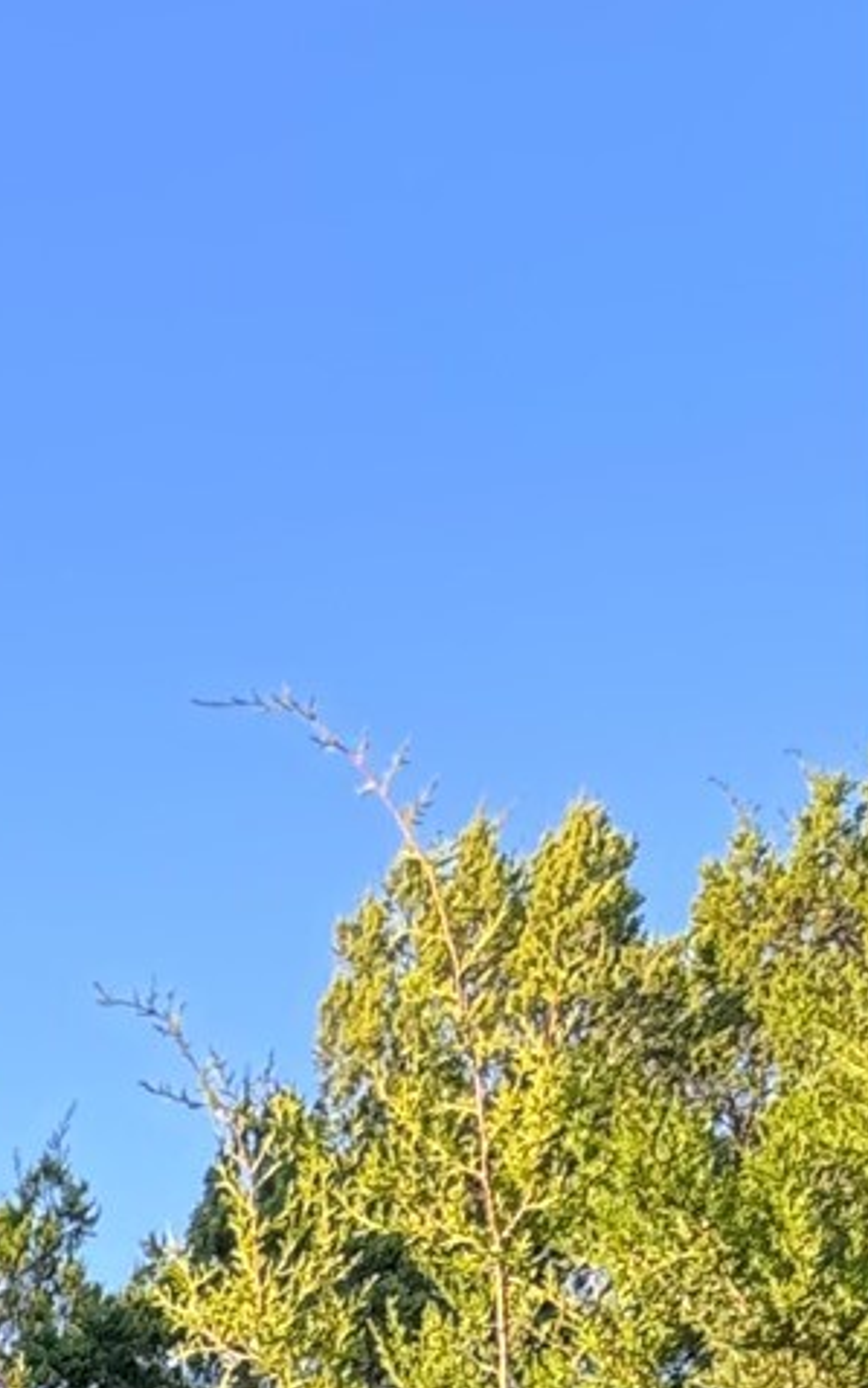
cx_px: -1344
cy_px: 2910
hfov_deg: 10.2
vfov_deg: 15.0
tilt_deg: -3.7
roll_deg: -1.2
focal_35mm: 109
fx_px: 4123
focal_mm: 6.76
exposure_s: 1/176
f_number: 1.78
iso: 64
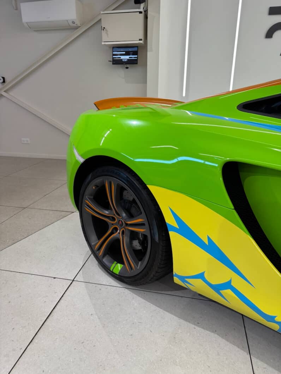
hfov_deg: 56.8
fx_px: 260
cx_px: 140
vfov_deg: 71.6
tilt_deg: -20.9
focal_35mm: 24
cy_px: 187
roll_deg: -1.1
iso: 160
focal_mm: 6.76
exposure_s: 1/100
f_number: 1.78
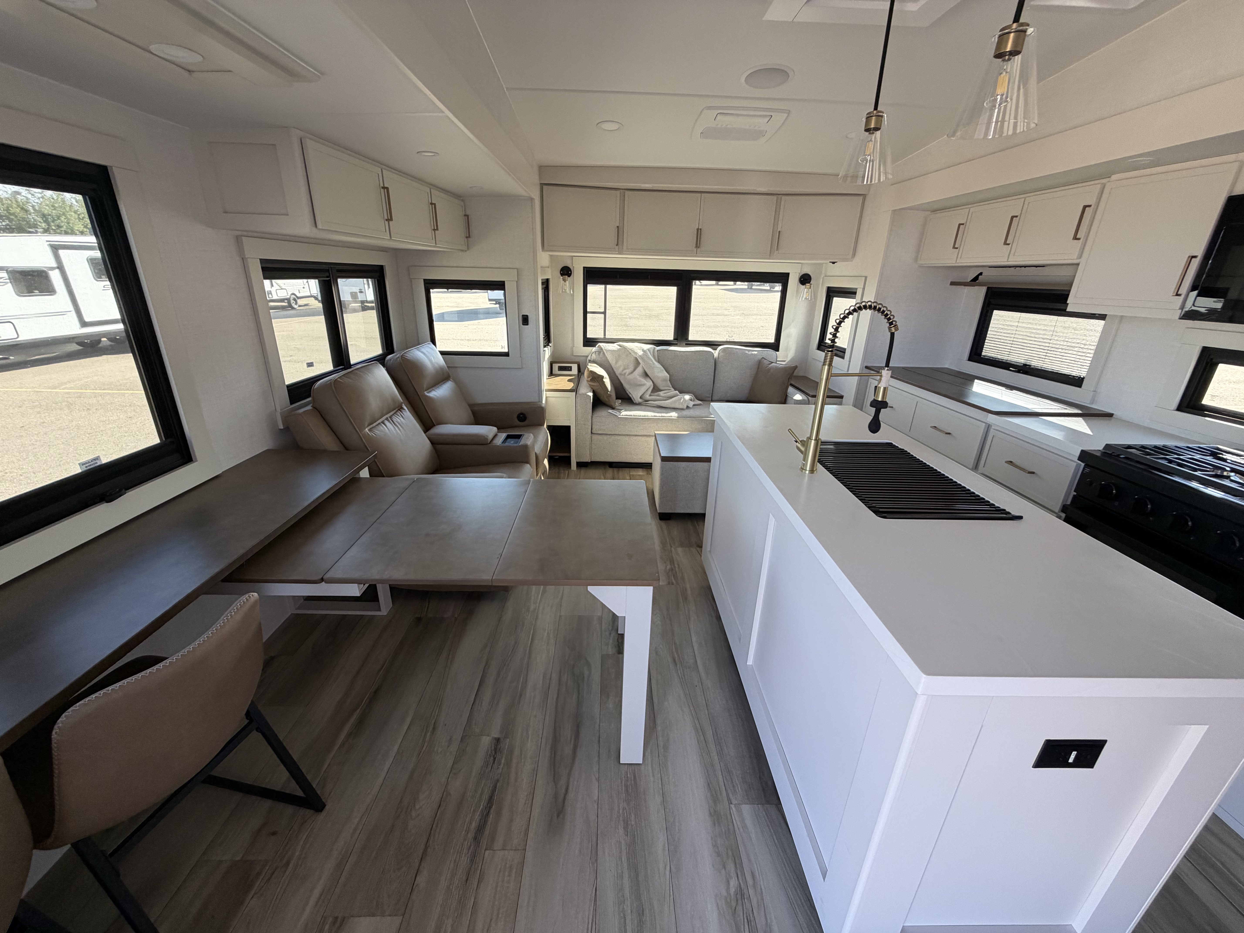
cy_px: 466
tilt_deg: -21.0
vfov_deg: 85.7
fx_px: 503
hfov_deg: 102.1
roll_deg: +1.0
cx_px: 622
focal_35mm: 14
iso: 160
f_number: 2.2
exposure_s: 1/121
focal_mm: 2.22
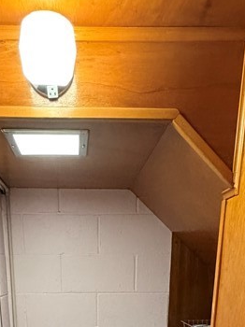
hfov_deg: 34.9
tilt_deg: -17.2
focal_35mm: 41
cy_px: 394
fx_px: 387
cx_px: 94
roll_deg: -0.2
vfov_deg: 35.7
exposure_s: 1/60
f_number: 2.2
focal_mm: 2.22
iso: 640
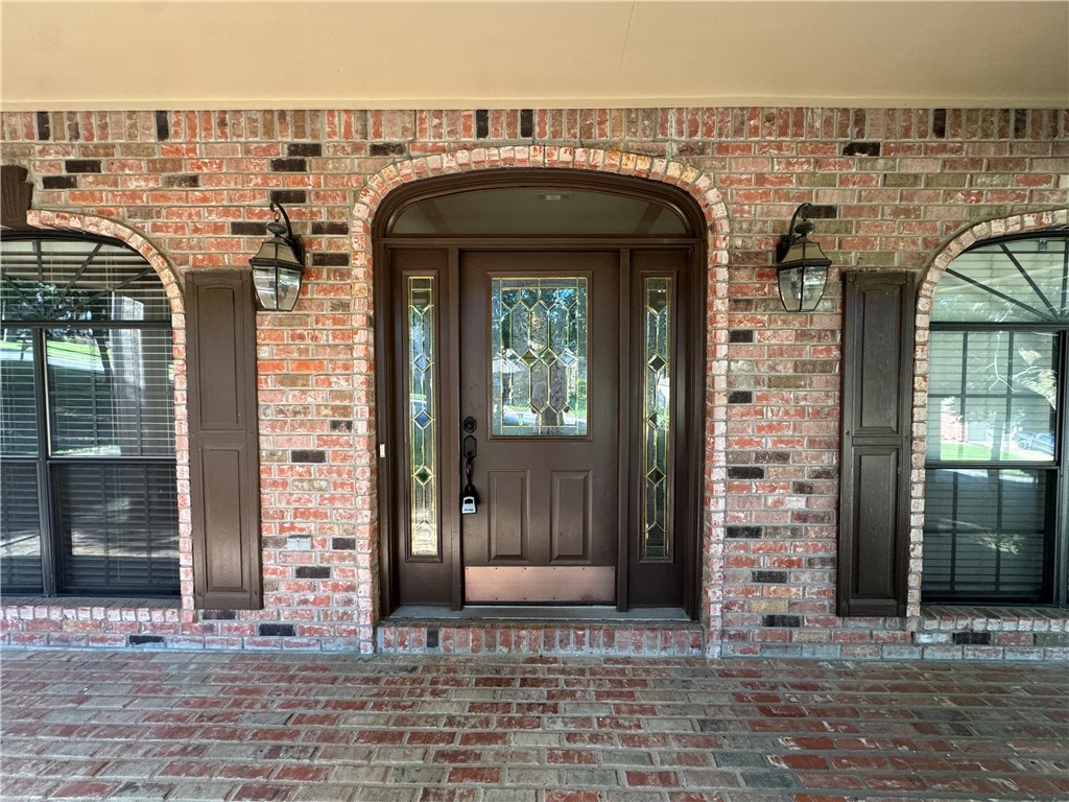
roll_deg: -0.2
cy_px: 401
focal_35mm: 14
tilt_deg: -2.8
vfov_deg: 85.7
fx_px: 432
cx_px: 534
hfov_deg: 102.1
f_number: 2.2
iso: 200
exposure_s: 1/99
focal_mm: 2.22
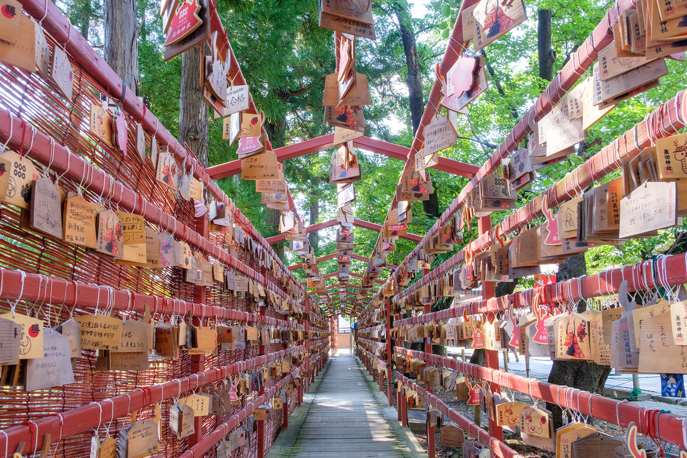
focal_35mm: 29
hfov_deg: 63.7
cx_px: 344
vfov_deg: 45.0
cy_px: 229
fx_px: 553
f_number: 5
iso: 640
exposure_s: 1/25
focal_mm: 19
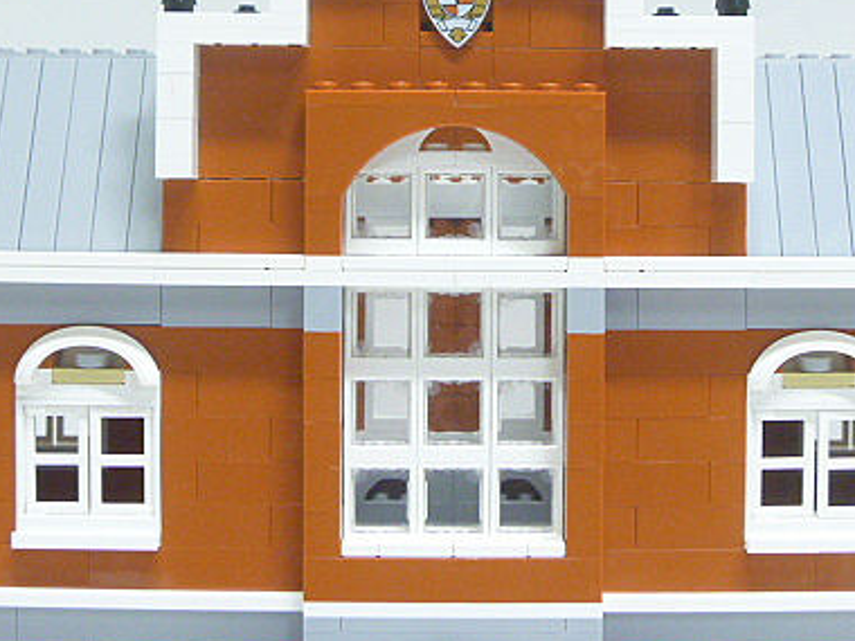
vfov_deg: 24.6
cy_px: 166
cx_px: 459
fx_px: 1457
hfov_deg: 32.7
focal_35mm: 59
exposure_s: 1/6
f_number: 3.5
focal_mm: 6.3
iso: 400
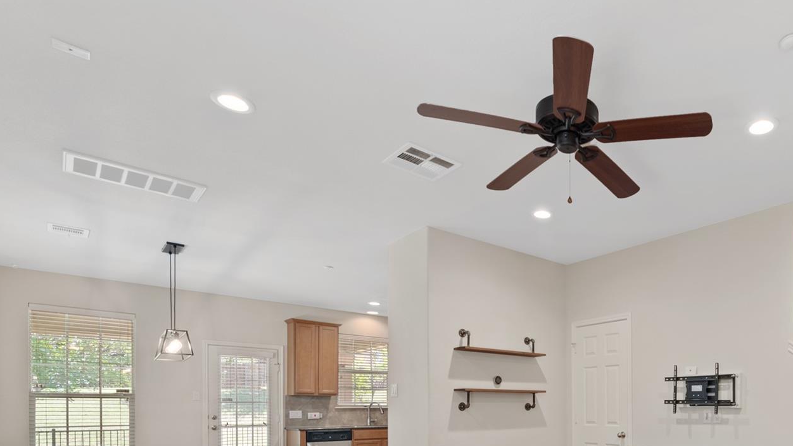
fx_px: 505
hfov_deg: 71.0
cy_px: 411
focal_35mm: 24
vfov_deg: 43.1
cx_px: 597
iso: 400
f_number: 8
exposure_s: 1/2.5
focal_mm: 14
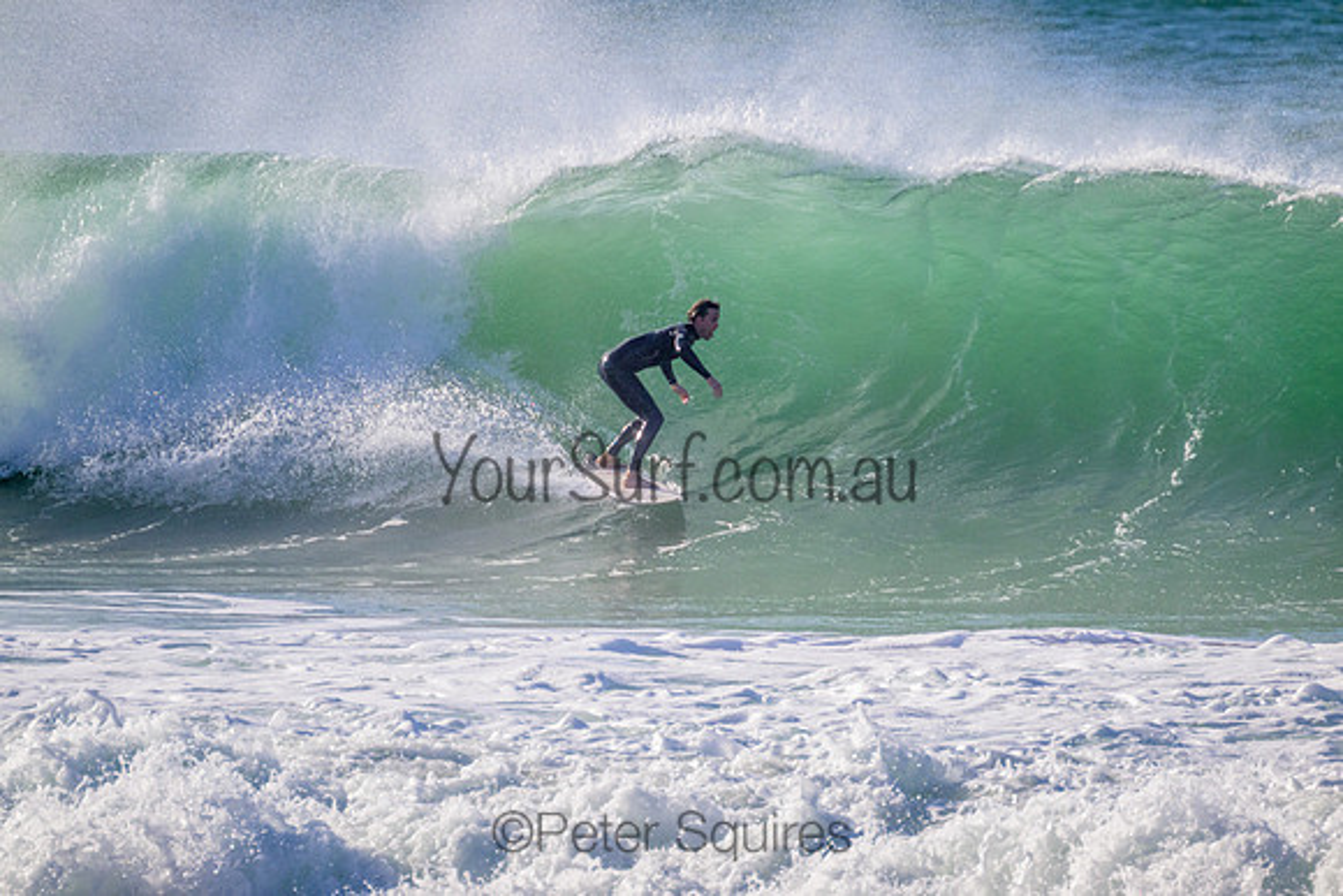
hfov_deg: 2.6
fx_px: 29850
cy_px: 448
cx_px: 672
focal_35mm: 800
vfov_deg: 1.7
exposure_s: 1/2000
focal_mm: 800
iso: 1250
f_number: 11
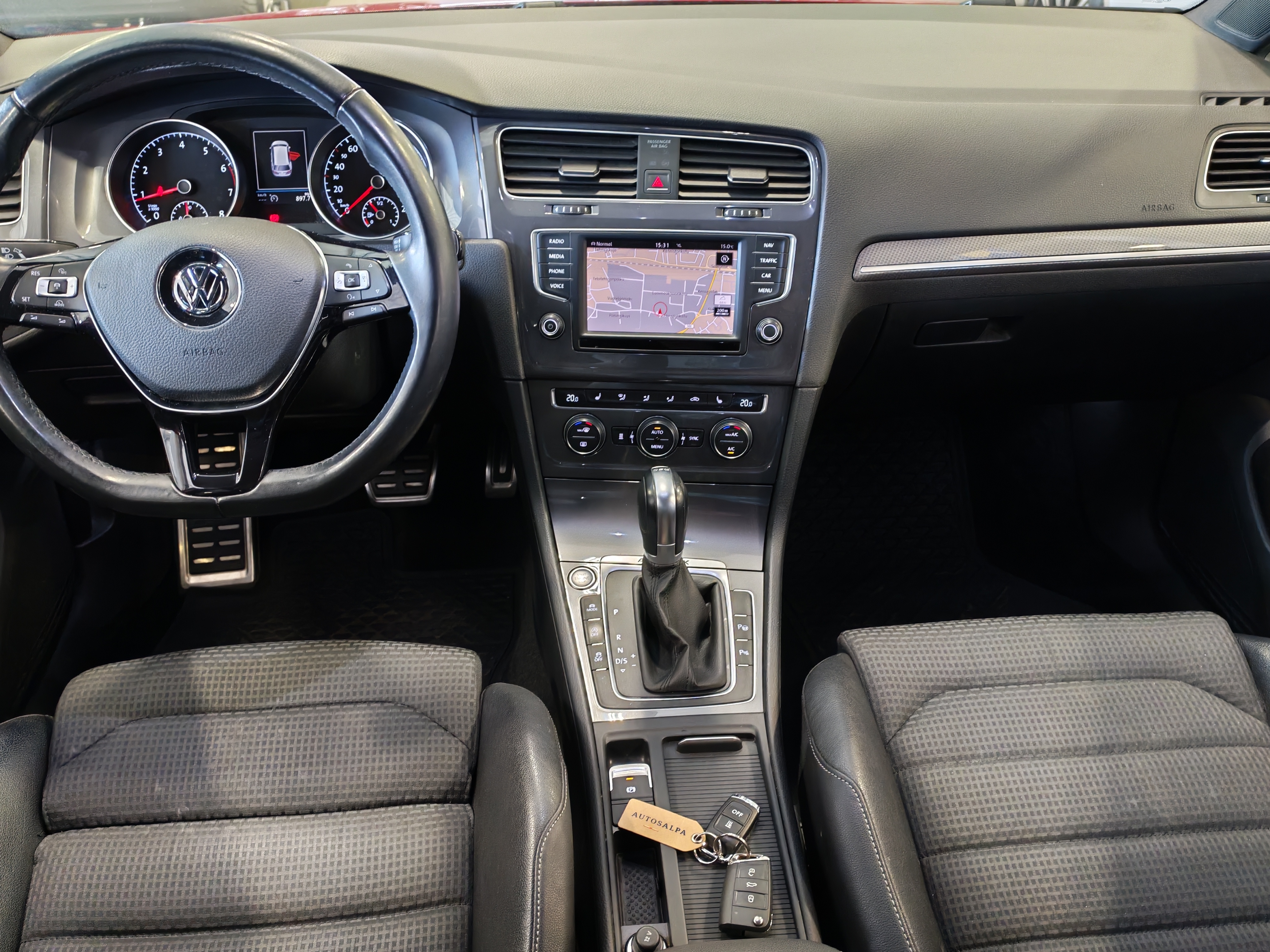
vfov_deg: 45.4
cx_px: 635
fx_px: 1137
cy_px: 476
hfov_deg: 58.4
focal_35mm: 31
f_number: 1.9
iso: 1025
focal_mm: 6.12
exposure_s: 1/50
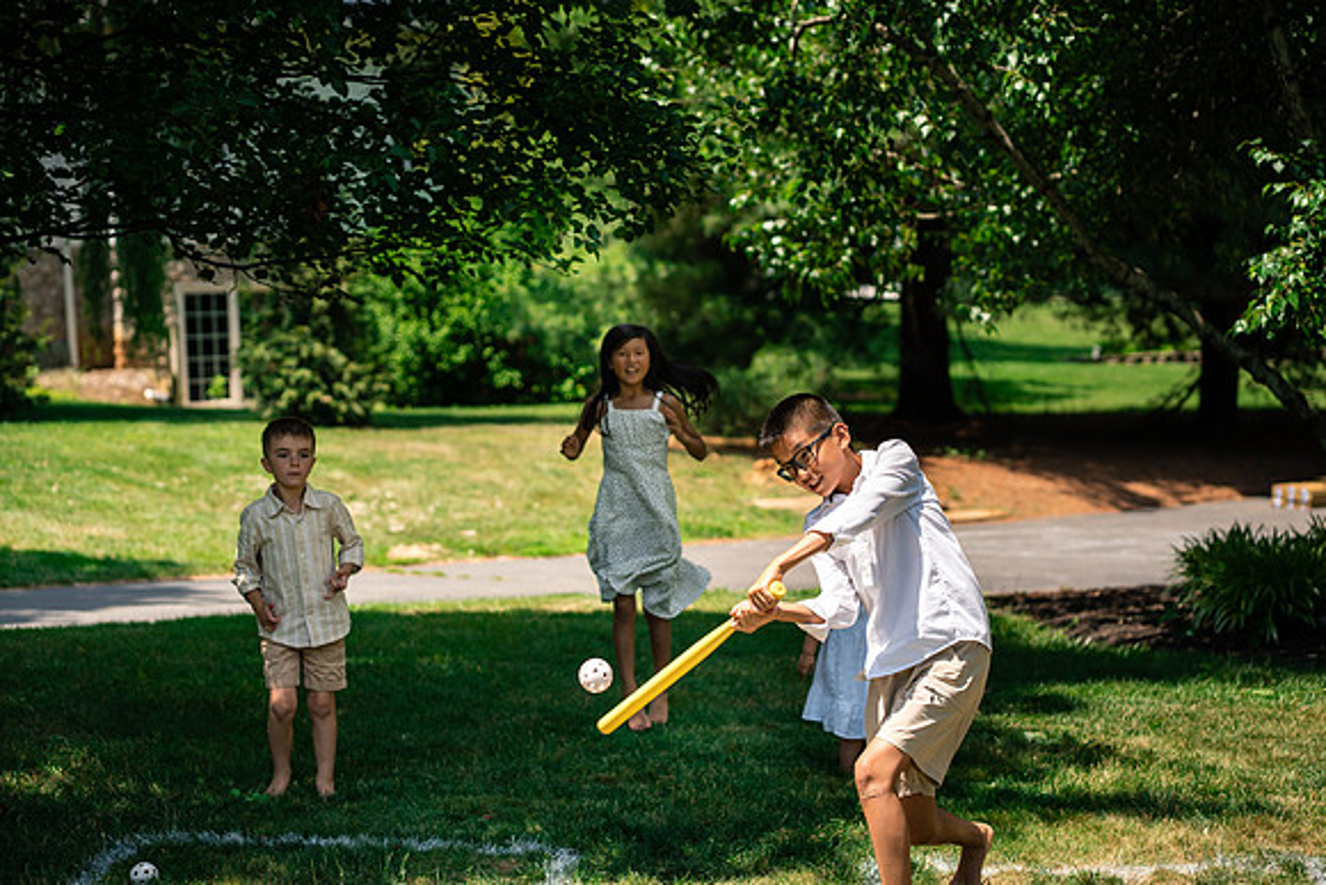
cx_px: 663
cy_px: 442
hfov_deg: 23.9
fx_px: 3131
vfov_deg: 16.1
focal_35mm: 85
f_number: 3.5
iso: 320
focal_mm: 85
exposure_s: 1/3200
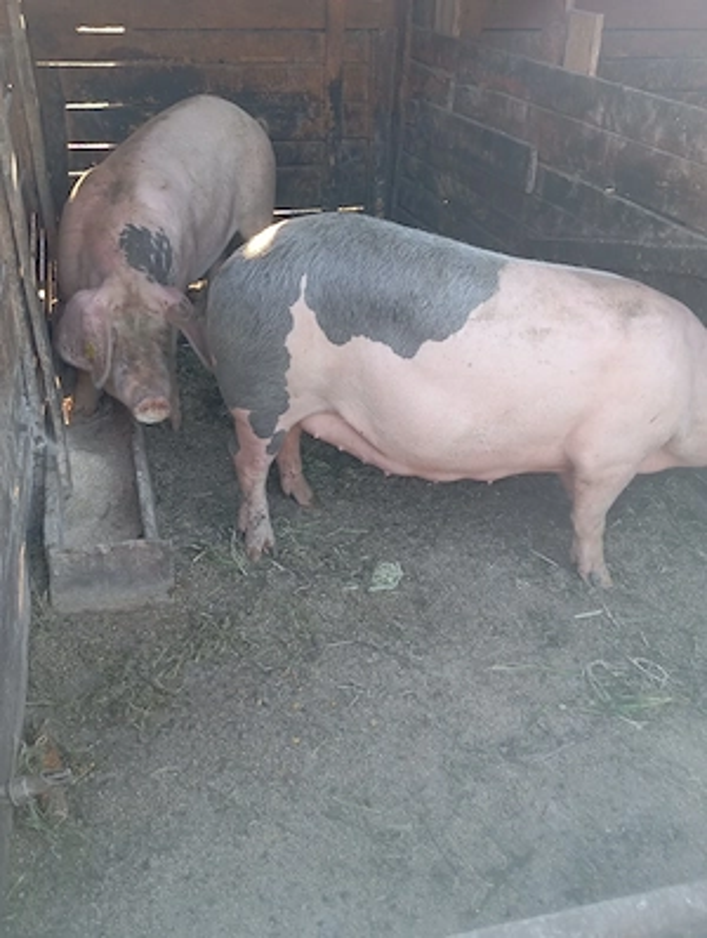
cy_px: 469
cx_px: 354
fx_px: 950
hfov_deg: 40.8
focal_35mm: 35
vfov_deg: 52.5
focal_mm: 4.27
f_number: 1.8
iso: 281
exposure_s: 1/50
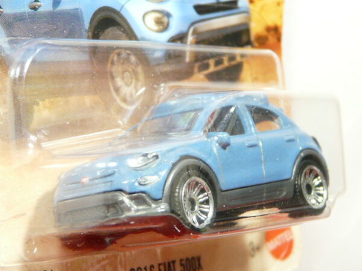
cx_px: 181
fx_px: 1150
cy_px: 136
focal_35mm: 110
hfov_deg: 17.9
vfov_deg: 13.5
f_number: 3.2
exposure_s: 1/25
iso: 200
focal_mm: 11.4
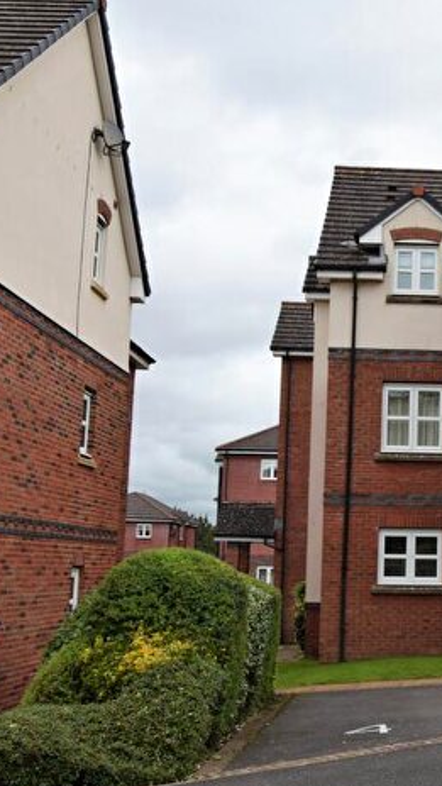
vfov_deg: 41.5
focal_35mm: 50
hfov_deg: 22.7
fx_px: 1037
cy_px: 394
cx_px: 488
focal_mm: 21
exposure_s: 1/160
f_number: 6.3
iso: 100
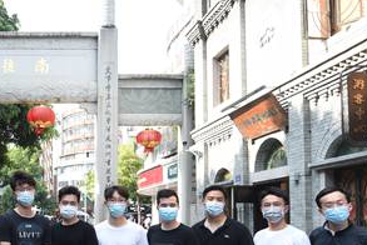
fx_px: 439
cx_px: 14
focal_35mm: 43
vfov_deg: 30.3
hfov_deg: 40.6
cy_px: 206
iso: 100
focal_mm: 14
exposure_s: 1/320
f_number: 2.8
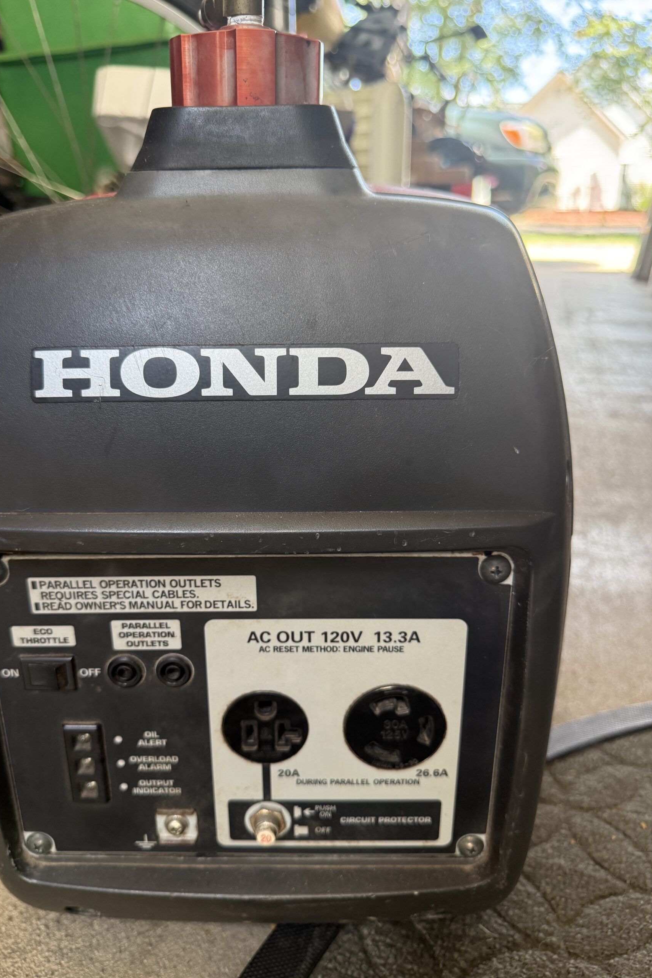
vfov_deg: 71.5
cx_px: 290
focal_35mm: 25
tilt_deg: -21.0
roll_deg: +0.3
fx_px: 679
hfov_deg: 51.2
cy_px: 489
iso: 200
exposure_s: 1/85
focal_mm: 6.76
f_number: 1.78
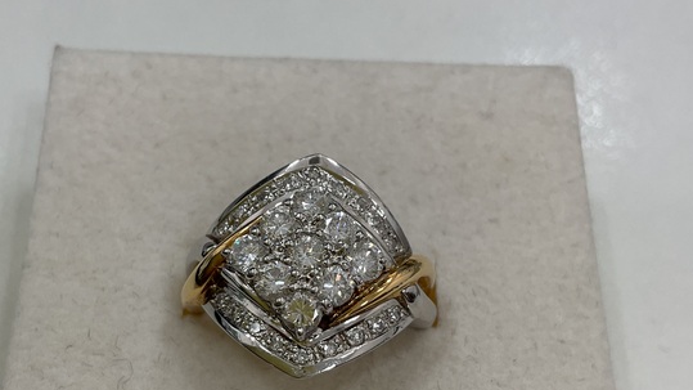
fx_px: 919
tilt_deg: -62.4
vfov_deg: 23.5
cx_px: 309
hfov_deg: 41.3
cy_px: 319
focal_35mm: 50
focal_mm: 3
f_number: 1.8
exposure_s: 1/121
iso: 16
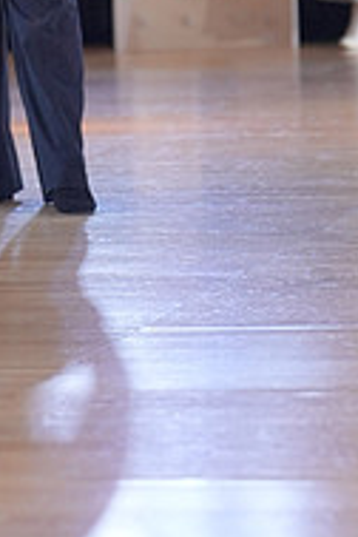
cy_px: -151
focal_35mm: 332
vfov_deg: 6.2
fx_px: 4952
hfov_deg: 4.1
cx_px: 206
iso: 1000
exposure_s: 1/500
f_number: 2
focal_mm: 72
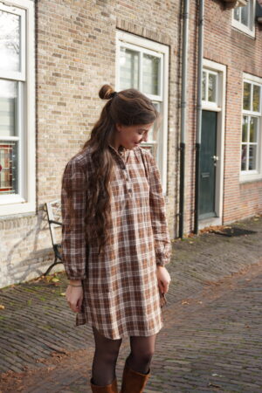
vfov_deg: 40.0
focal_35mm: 50
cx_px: 131
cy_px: 196
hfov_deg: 27.3
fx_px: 540
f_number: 5
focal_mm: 33
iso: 125
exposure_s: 1/160
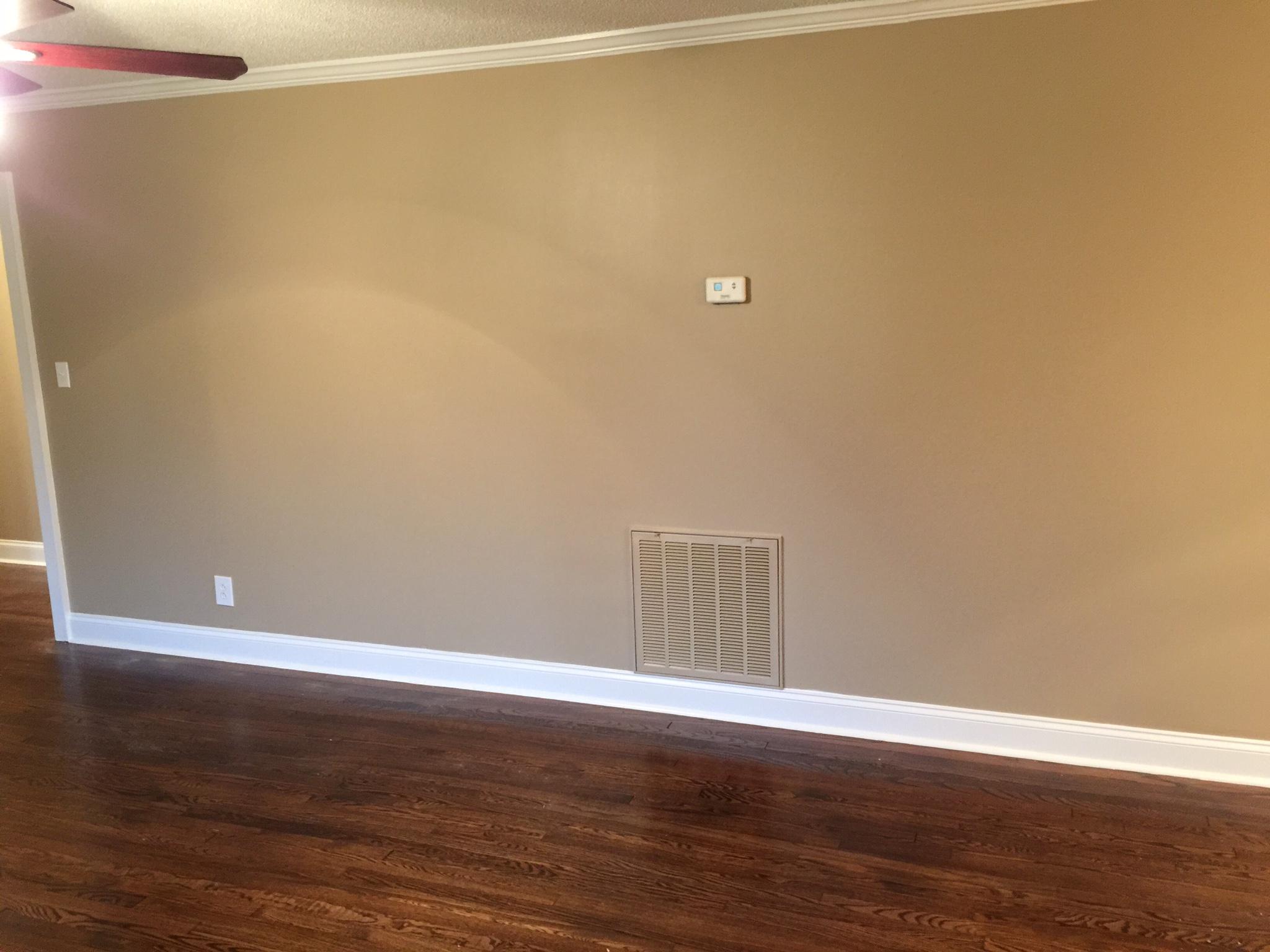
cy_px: 476
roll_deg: +1.6
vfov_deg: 48.2
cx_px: 635
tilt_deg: -11.3
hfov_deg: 61.7
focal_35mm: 29
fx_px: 1064
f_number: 2.2
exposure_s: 1/10
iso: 125
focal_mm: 4.15
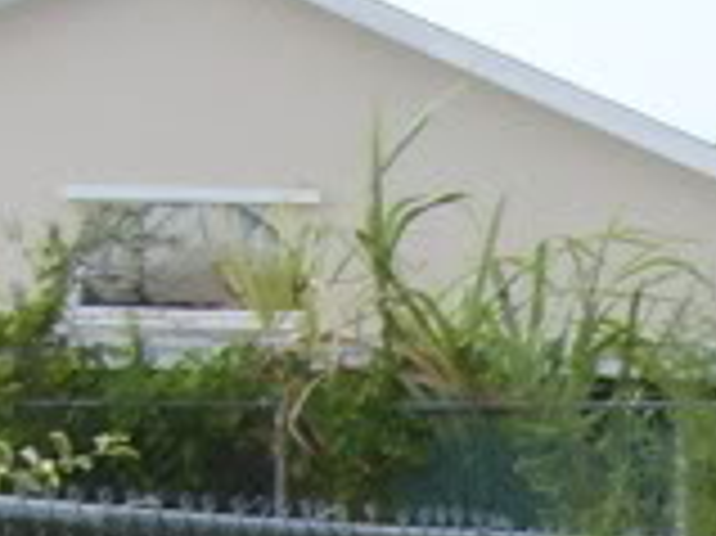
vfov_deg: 6.3
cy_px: 1284
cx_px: 2229
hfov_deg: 7.6
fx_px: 4650
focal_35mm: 225
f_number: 2.8
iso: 50
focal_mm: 5.8
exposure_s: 1/350
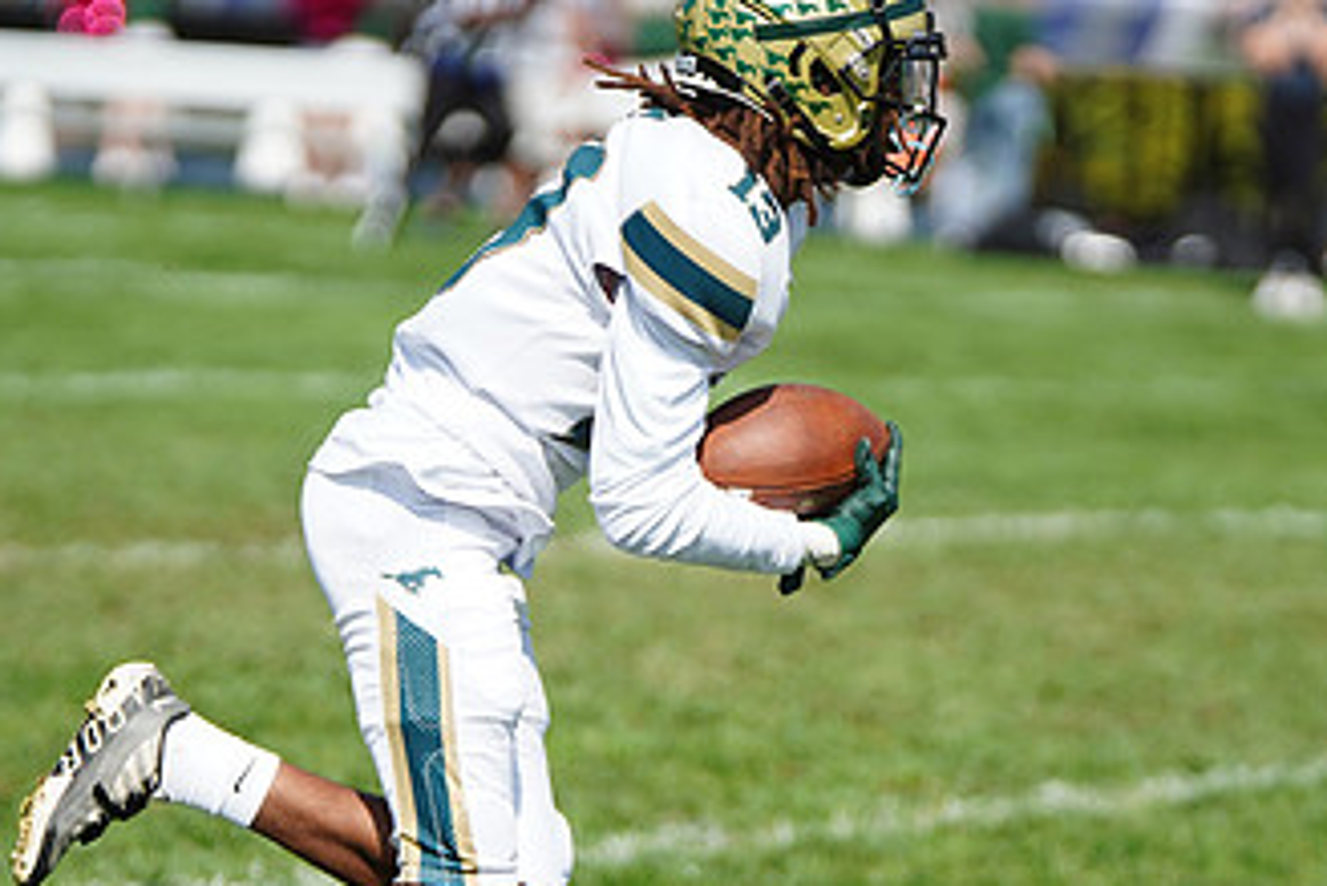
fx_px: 13644
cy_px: 492
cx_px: 684
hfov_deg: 5.6
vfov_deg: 3.7
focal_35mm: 370
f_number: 2.8
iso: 400
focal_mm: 209
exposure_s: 1/6400
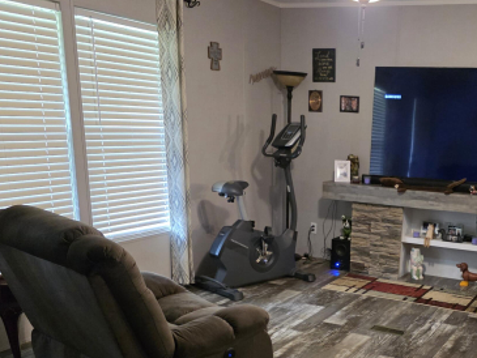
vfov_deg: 33.4
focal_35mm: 42
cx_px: 377
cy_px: 286
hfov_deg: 42.9
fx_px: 579
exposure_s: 1/120
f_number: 1.7
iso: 2000
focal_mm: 6.3
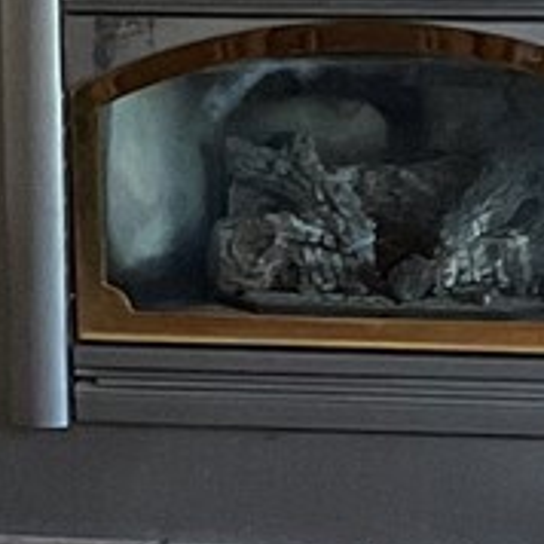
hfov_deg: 7.6
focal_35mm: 230
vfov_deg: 7.6
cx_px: 483
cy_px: 538
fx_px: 4089
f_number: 1.8
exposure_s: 1/60
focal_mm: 3
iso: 160
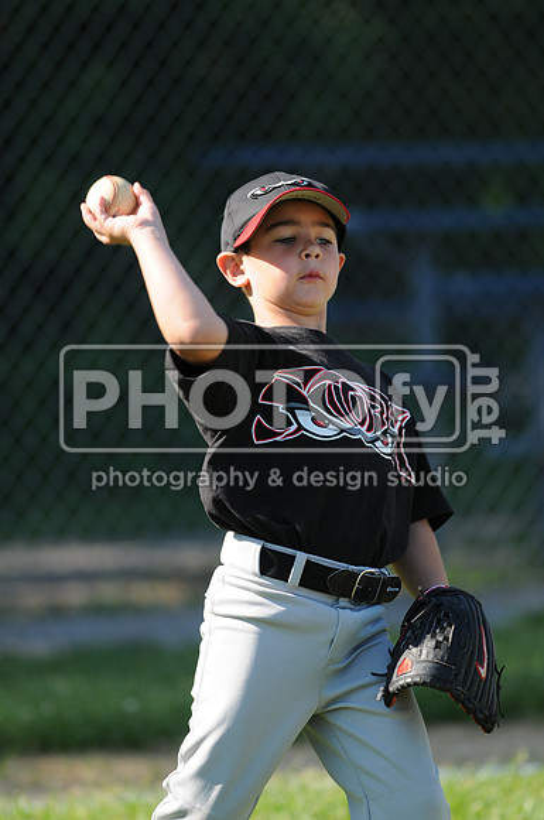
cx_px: 272
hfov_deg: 3.0
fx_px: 10230
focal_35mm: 450
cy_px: 410
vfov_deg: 4.6
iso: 200
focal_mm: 300
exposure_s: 1/640
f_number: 4
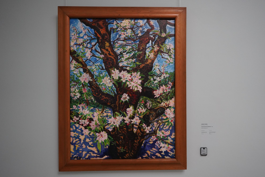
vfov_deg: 53.1
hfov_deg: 73.7
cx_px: 132
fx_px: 177
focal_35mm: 24
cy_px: 88
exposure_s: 1/80
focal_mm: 24
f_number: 4.5
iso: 3200
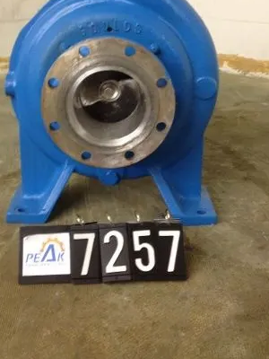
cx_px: 108
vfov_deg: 34.0
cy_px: 118
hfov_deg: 26.1
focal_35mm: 56
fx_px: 580
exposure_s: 1/20
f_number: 2.4
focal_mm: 4.28
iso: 200
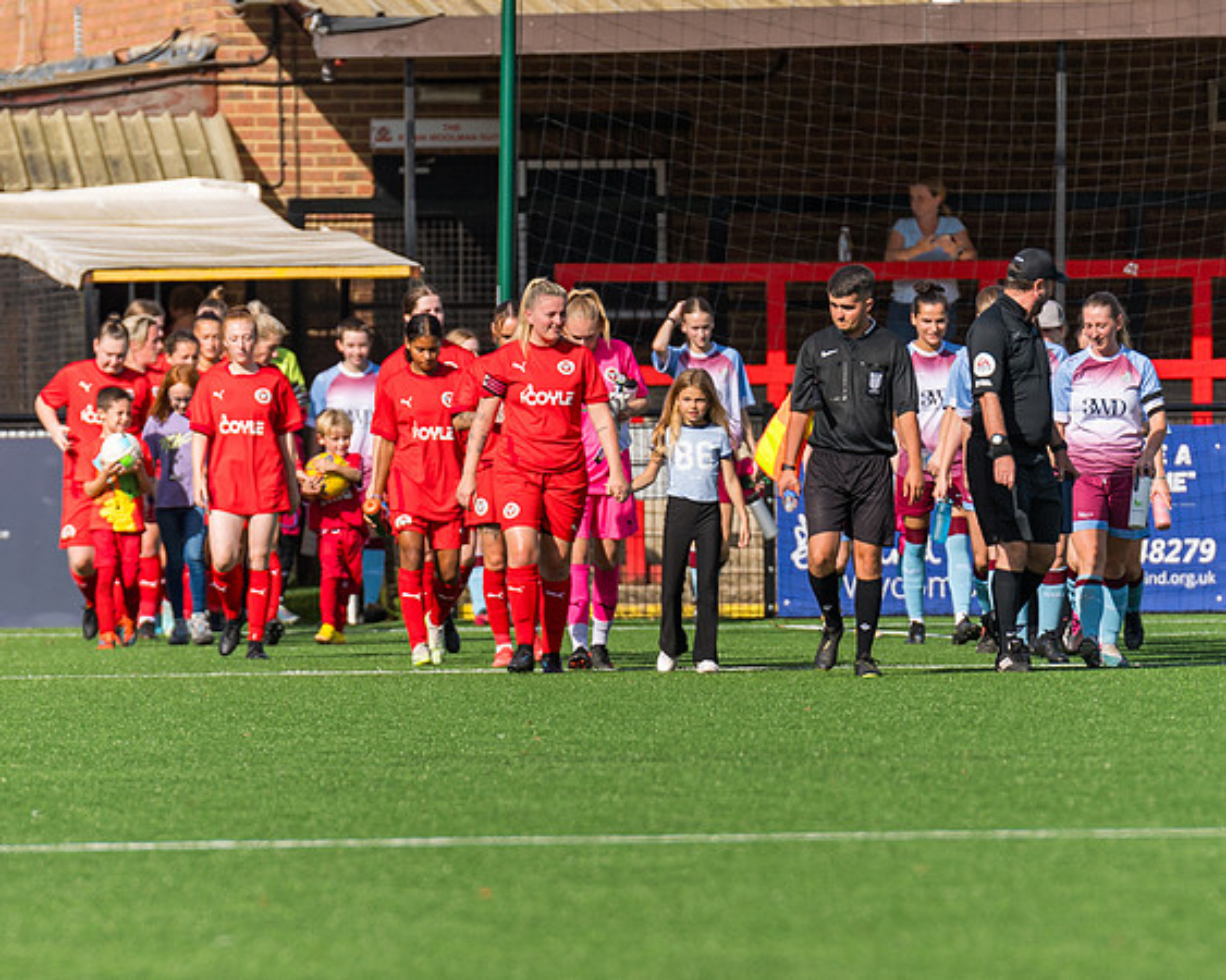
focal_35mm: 575
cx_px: 657
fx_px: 20864
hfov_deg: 3.4
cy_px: 532
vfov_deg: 2.7
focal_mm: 300
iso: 200
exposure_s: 1/2000
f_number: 4
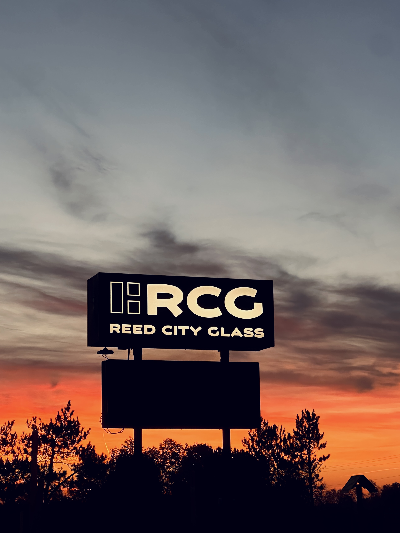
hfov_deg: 16.4
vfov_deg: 21.8
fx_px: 1387
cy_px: 249
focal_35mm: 90
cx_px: 188
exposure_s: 1/104
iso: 160
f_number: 2.8
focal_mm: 9
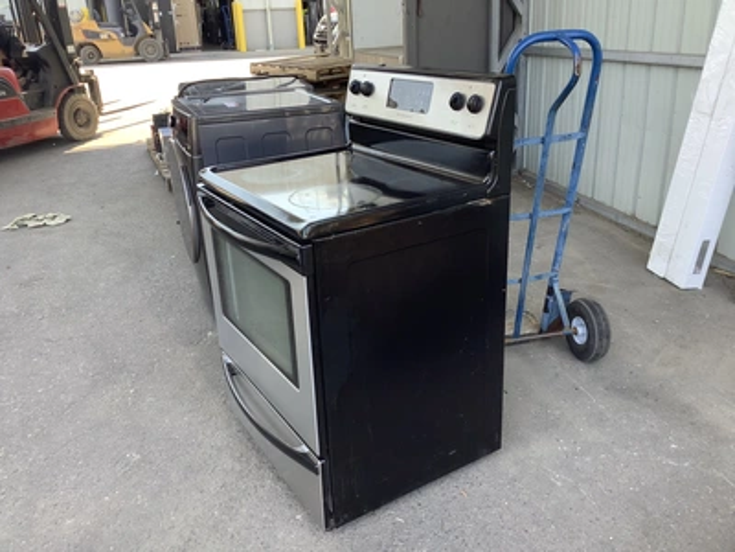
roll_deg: +1.5
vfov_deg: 45.4
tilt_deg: -19.5
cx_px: 368
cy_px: 276
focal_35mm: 31
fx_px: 658
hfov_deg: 58.4
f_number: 2.4
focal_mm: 3.3
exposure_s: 1/100
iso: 40
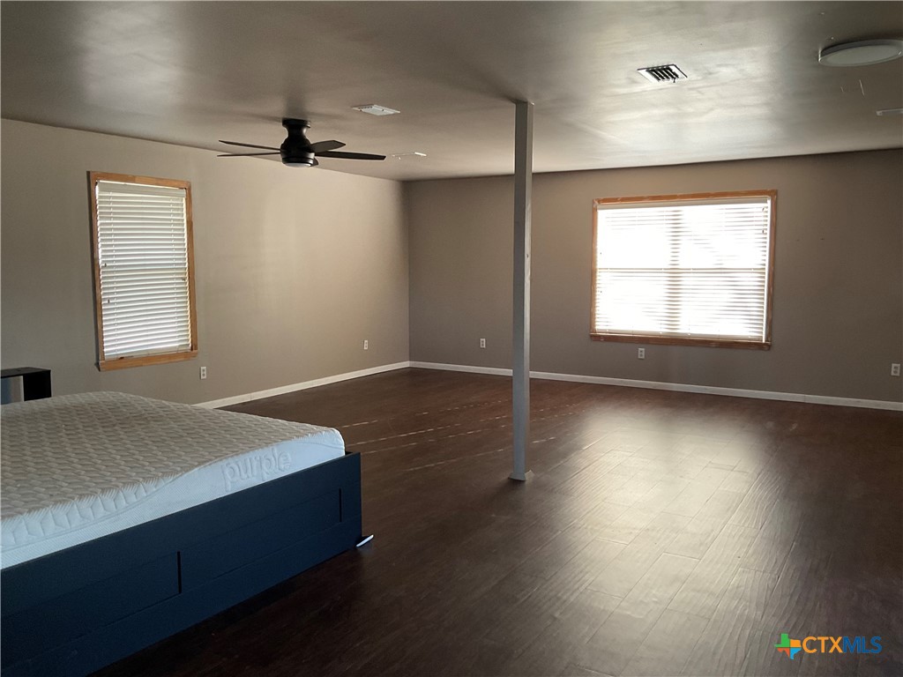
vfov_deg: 48.2
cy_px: 338
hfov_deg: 61.7
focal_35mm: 29
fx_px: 756
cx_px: 452
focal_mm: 3
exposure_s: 1/60
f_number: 1.8
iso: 100
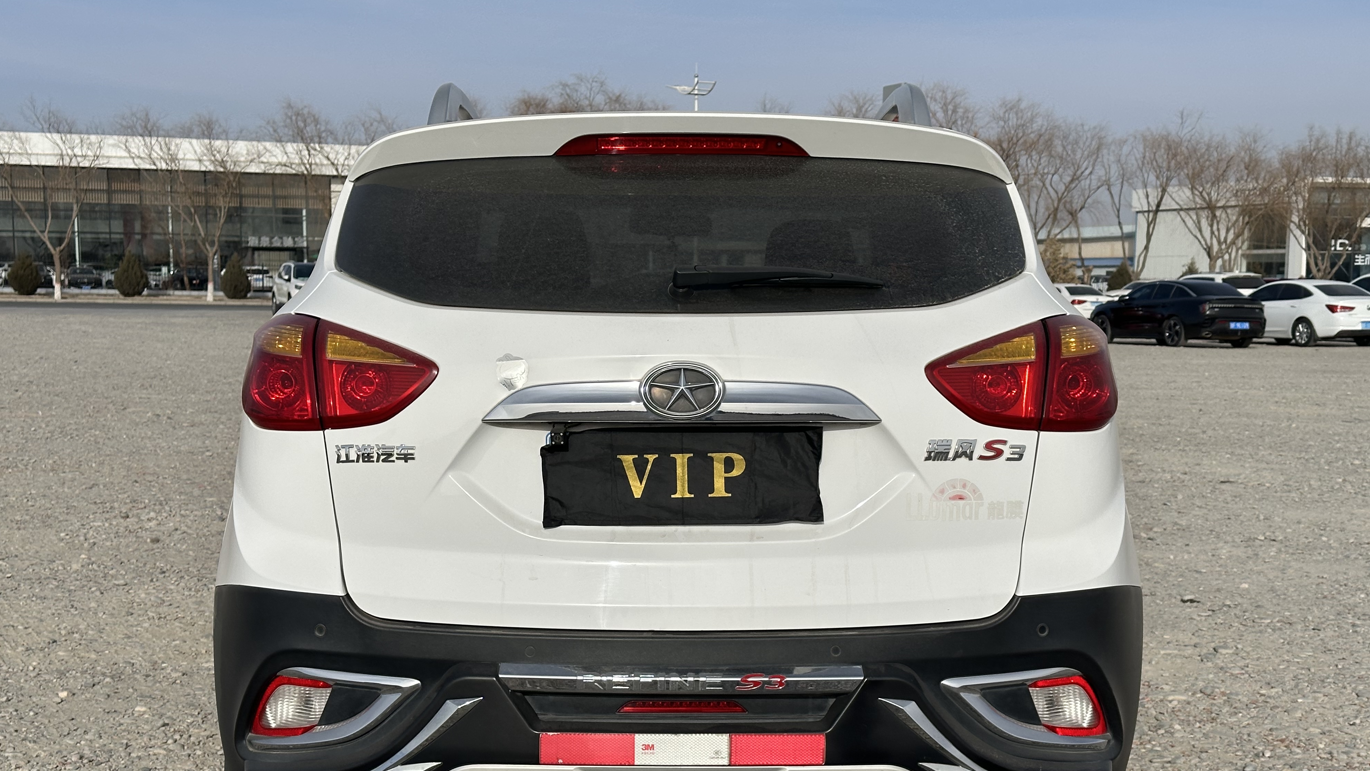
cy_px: 490
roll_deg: +0.0
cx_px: 679
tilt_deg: -6.9
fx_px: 1925
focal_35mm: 53
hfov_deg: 39.2
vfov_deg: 22.6
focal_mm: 6.86
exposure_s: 1/8197
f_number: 1.78
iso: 64
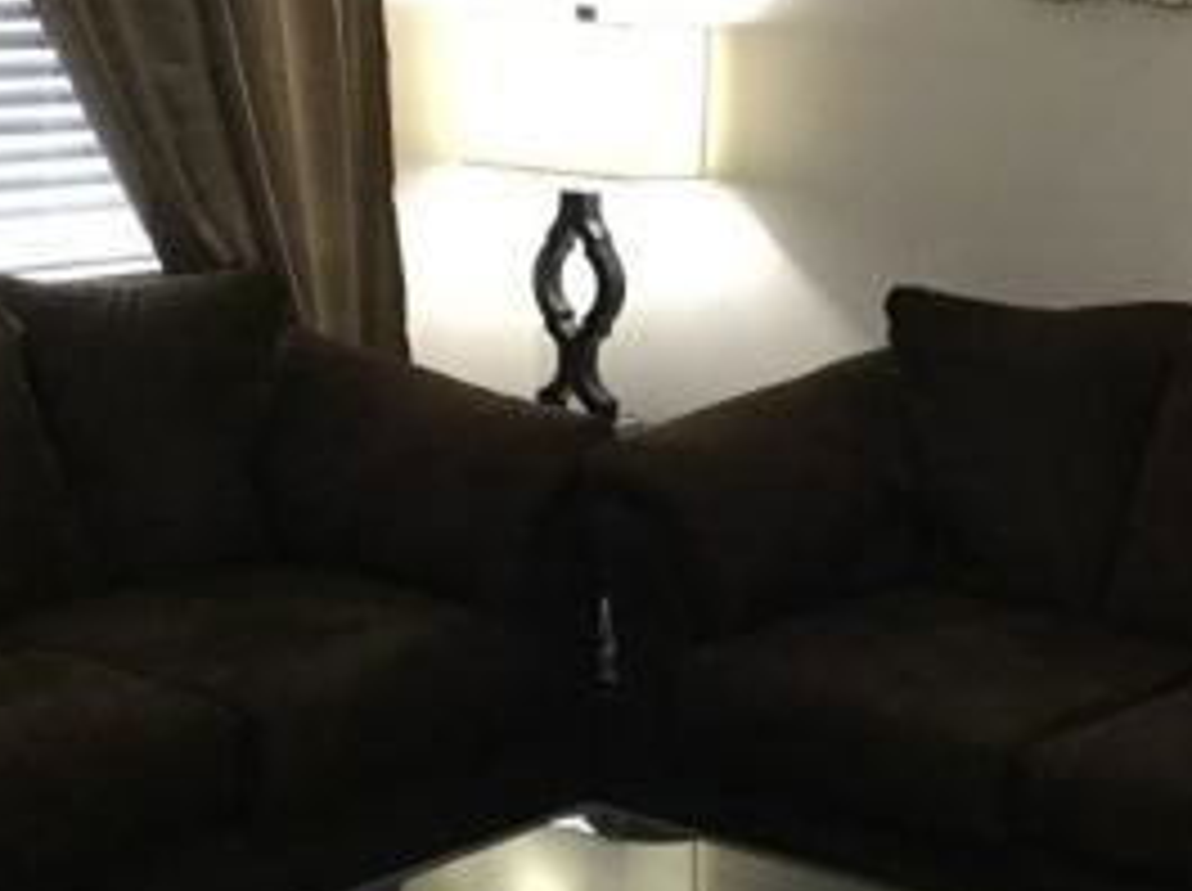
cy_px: 490
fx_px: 2579
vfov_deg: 19.6
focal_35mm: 75
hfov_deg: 25.9
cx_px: 792
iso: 250
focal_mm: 3.3
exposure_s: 1/30
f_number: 2.4
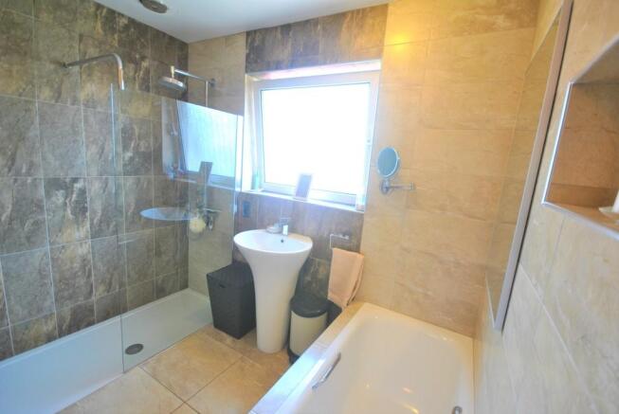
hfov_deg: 100.3
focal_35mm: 15
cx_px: 310
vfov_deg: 77.5
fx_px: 258
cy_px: 207
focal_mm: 10
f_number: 4
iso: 400
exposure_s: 1/30
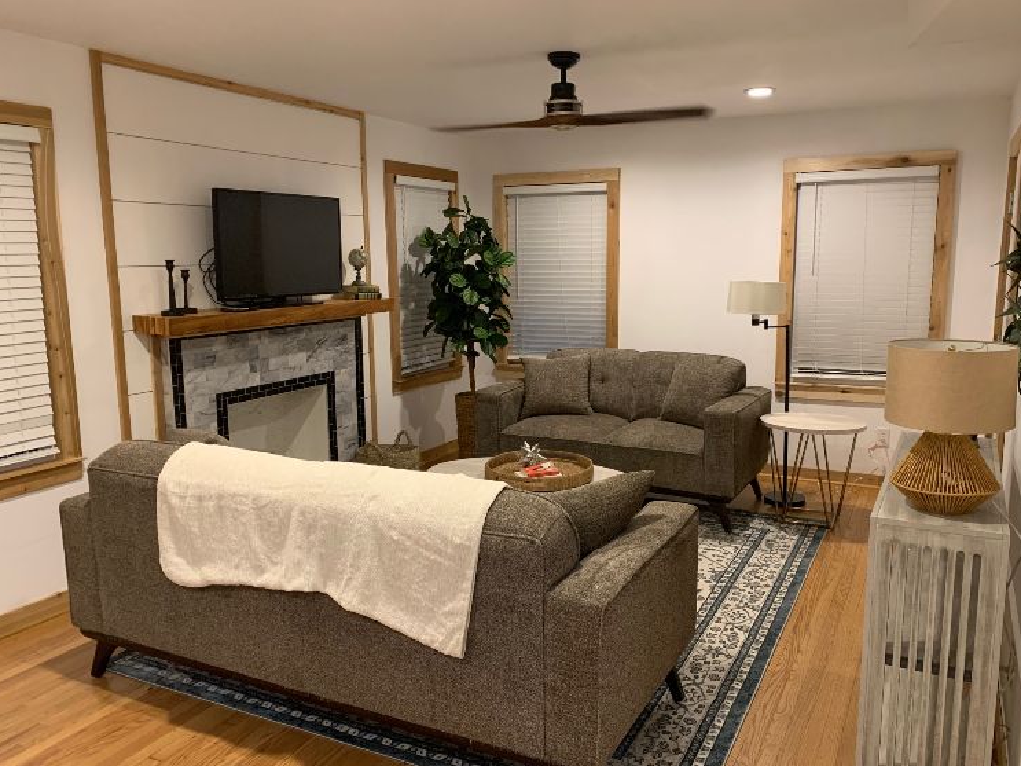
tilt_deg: -8.6
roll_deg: +0.3
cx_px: 546
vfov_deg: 49.7
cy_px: 386
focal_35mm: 28
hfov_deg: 63.4
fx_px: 826
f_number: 1.8
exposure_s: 1/60
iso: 320
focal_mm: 4.25
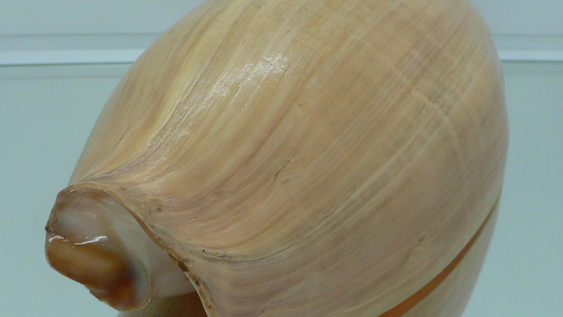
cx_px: 276
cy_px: 204
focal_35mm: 59
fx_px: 881
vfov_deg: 20.3
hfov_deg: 35.4
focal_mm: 4.6
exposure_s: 1/60
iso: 80
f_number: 2.8
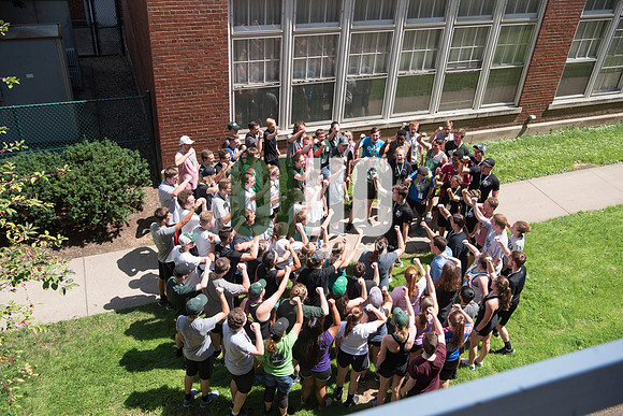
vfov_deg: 38.9
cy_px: 208
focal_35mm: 34
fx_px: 588
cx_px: 312
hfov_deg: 55.8
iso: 640
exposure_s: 1/2500
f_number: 5
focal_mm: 34
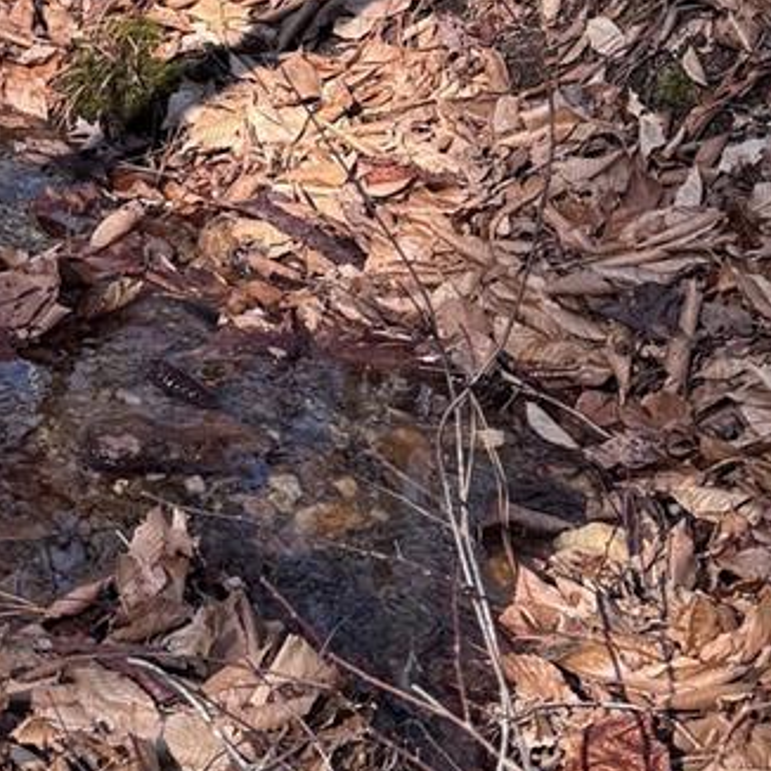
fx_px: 2520
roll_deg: -2.1
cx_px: 14
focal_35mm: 100
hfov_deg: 17.0
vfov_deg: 16.4
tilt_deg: -14.3
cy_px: -255
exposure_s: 1/747
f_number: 1.78
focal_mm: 6.76
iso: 80
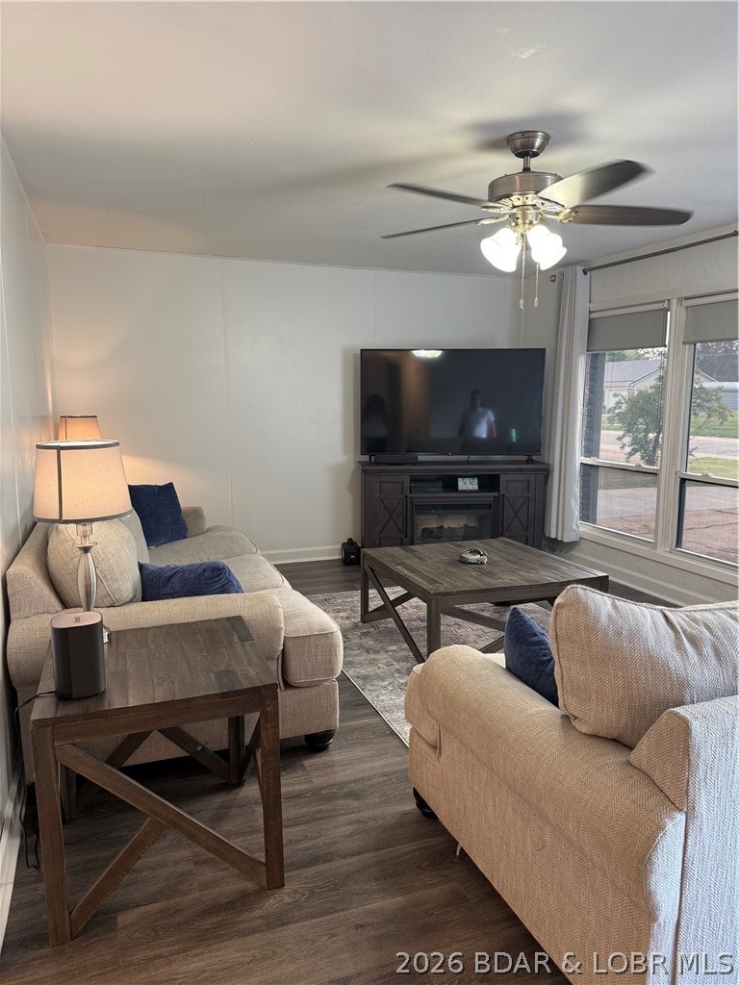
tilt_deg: -8.8
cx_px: 370
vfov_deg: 71.6
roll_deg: -1.0
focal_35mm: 24
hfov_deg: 56.8
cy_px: 492
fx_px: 683
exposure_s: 1/60
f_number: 1.78
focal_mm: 6.76
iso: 160
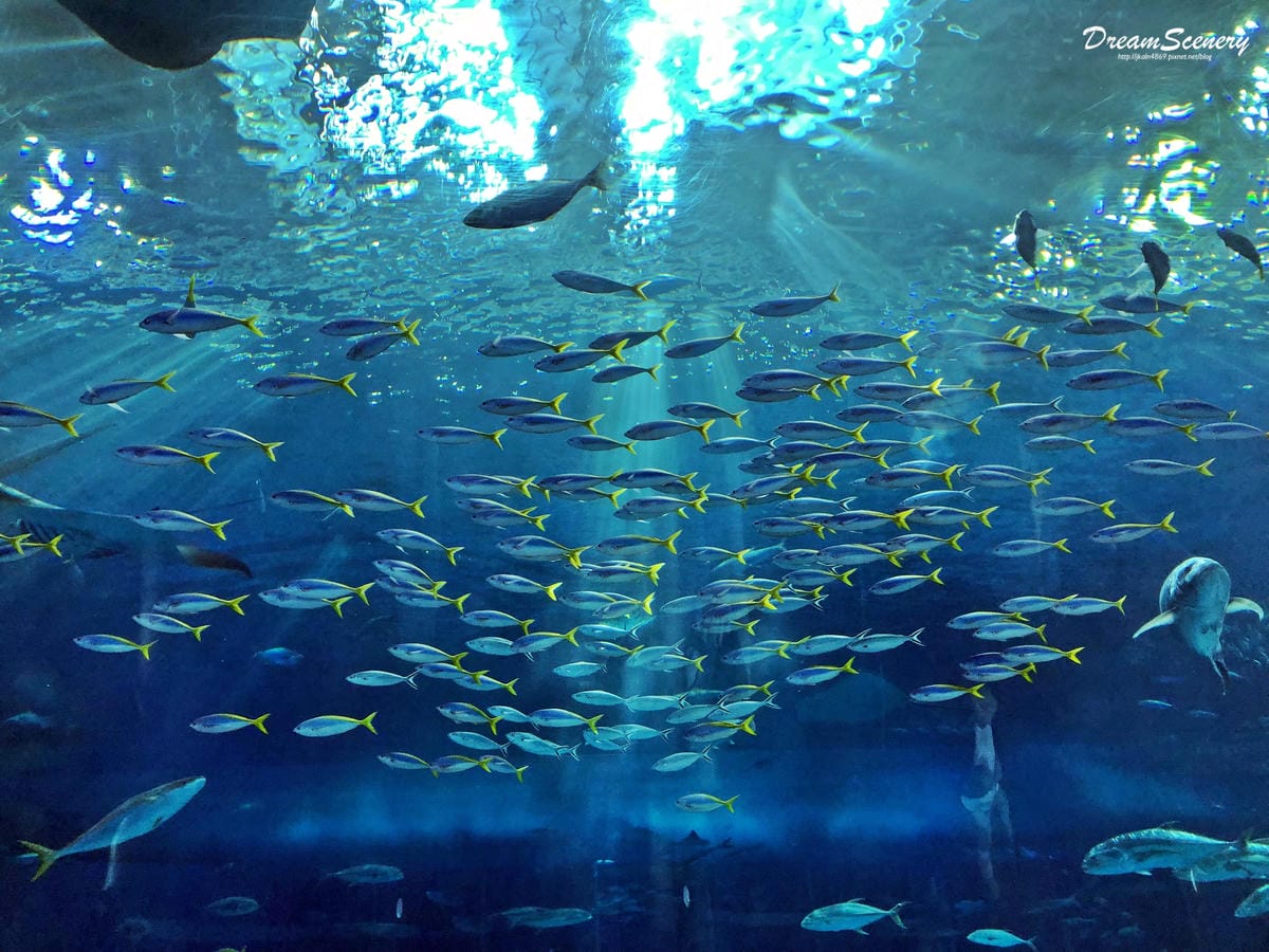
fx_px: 1026
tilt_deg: +18.6
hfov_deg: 63.4
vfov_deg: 49.7
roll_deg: +1.7
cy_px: 476
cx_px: 634
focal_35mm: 28
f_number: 1.8
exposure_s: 1/40
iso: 25
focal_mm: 3.99
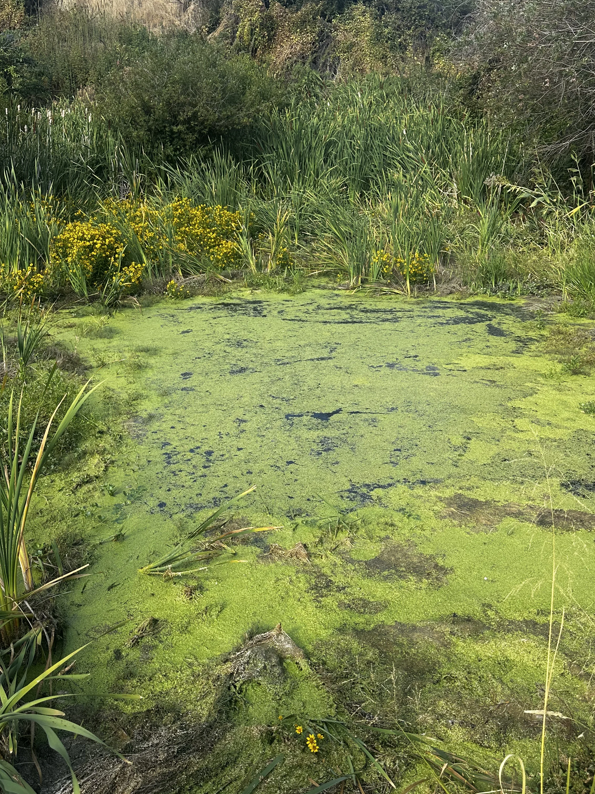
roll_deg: -1.3
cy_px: 396
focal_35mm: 32
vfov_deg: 56.8
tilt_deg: -18.1
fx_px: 733
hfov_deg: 44.1
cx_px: 273
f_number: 1.78
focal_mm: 6.86
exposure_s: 1/1473
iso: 80
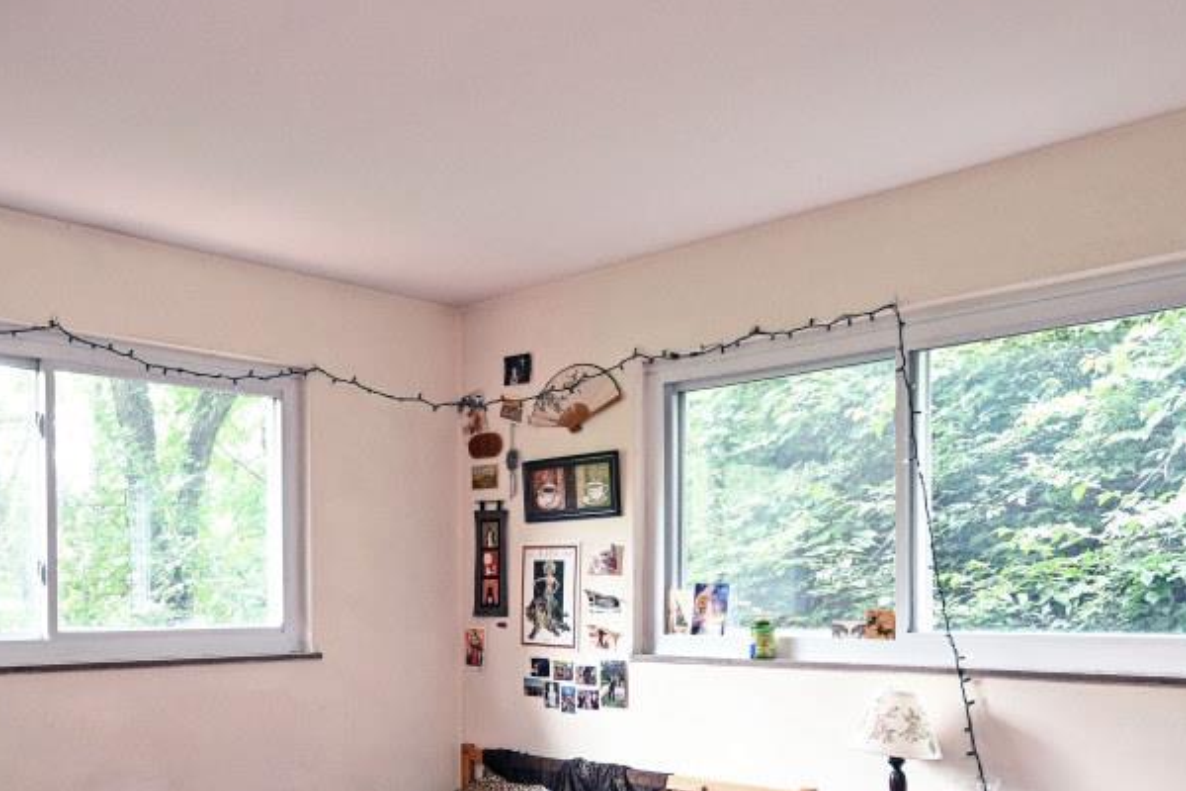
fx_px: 1153
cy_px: 609
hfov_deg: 53.9
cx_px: 449
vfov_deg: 36.8
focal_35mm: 35
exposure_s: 1/60
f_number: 4
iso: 800
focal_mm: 14
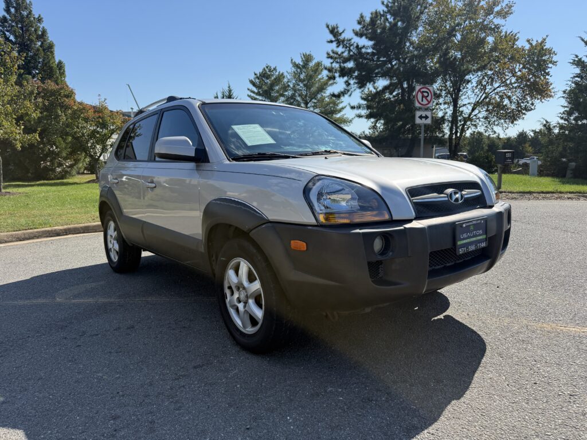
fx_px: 407
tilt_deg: -7.9
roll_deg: +1.1
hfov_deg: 71.6
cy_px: 220
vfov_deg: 56.8
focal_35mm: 24
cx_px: 294
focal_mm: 6.76
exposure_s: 1/4975
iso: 100
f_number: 1.78
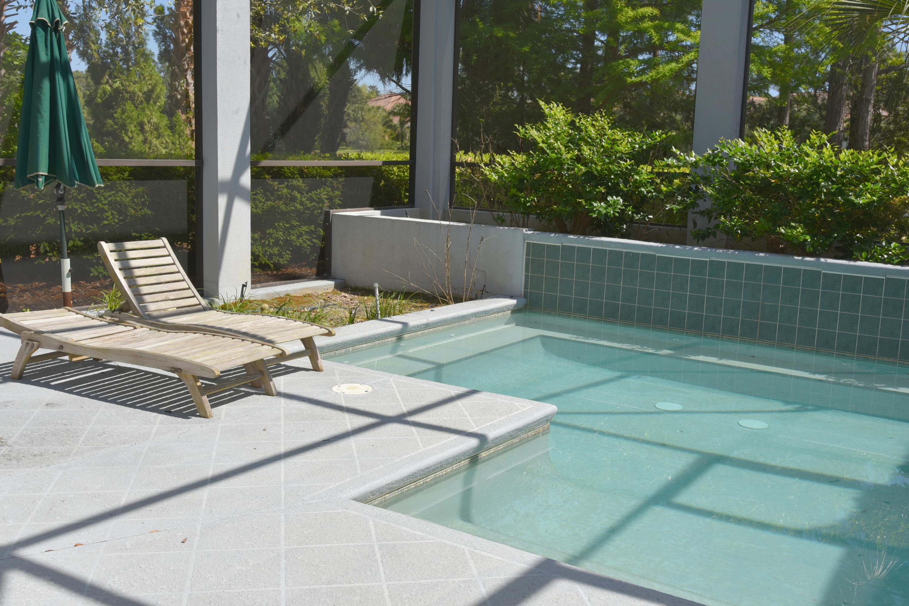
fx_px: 959
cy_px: 303
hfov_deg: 50.7
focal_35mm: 38
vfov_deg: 35.1
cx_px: 454
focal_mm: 38
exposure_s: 1/200
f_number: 9
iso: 100
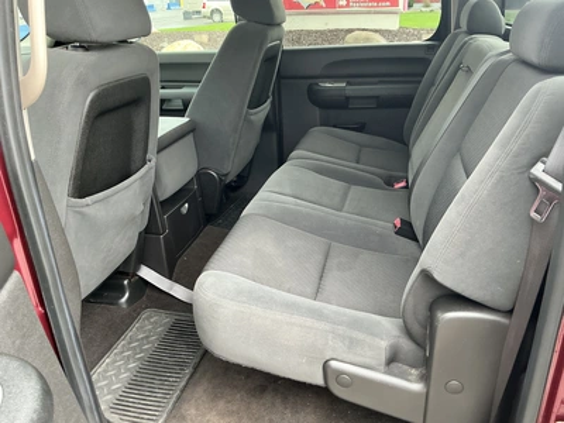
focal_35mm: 28
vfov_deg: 49.7
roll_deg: -0.6
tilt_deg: -27.1
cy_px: 212
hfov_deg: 63.4
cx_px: 282
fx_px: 456
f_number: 1.8
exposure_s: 1/60
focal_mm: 3
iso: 100
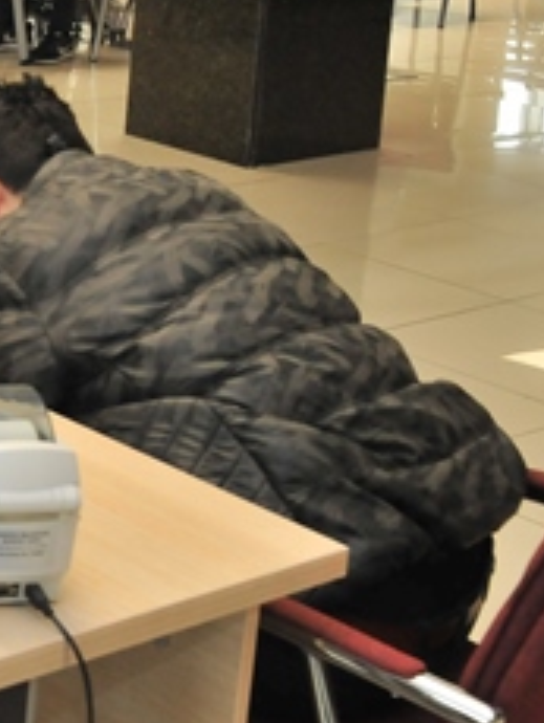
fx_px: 1841
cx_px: -387
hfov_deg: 15.0
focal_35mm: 88
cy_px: 68
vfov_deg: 21.7
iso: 1000
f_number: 5.6
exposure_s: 1/60
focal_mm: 22
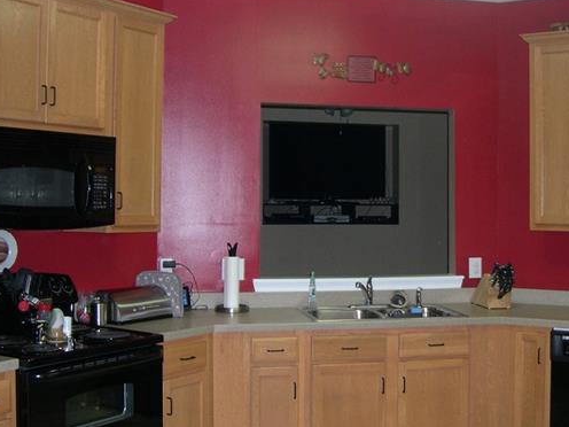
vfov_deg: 29.7
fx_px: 805
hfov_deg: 38.8
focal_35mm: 49
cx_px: 334
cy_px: 209
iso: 258
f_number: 2.8
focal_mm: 8
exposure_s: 1/60
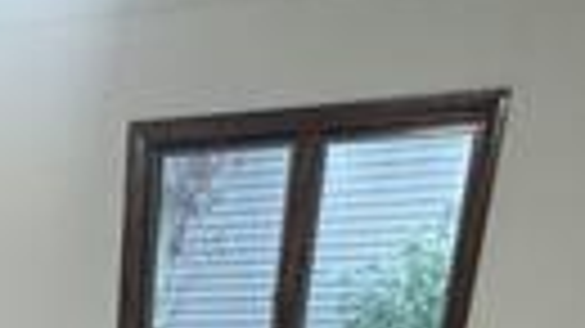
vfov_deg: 10.8
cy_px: 984
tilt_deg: -30.8
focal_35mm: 75
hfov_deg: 25.9
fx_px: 1163
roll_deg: +1.2
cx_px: -76
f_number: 2.2
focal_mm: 2.22
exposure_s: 1/120
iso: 200
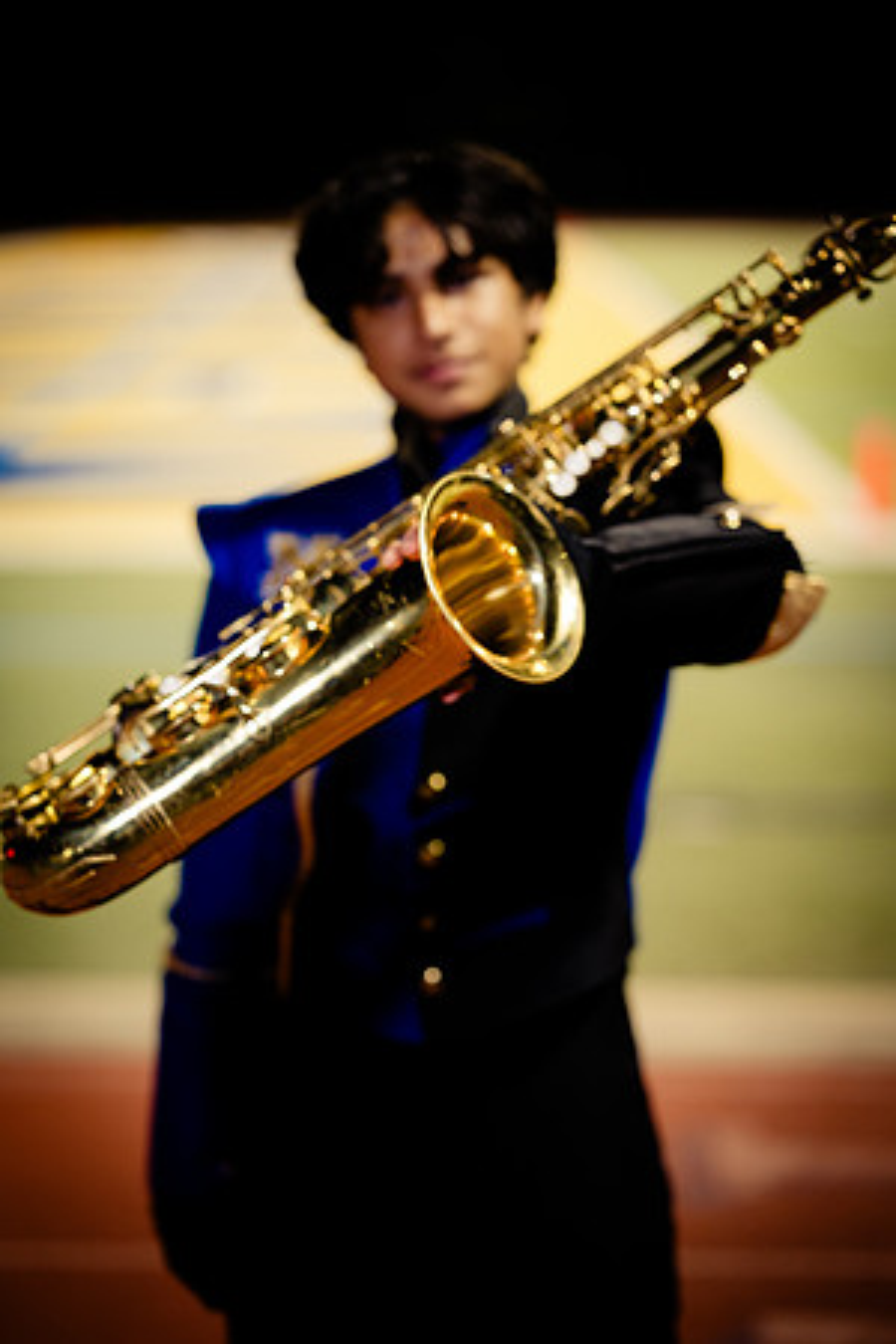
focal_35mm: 85
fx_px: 3173
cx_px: 448
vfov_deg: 23.9
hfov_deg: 16.1
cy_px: 672
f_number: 2
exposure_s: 1/160
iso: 640
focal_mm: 85
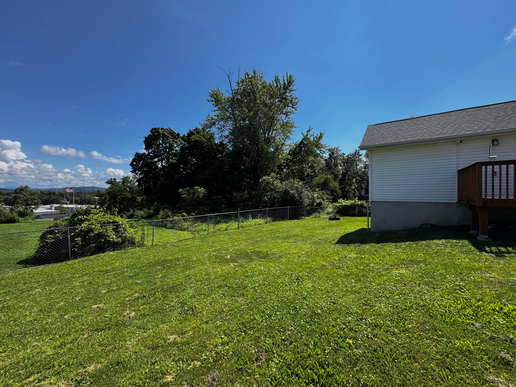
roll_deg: +0.2
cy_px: 194
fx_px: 209
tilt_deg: -0.4
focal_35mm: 14
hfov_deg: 102.1
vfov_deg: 85.7
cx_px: 258
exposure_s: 1/1094
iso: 40
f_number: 2.2
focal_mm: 2.22
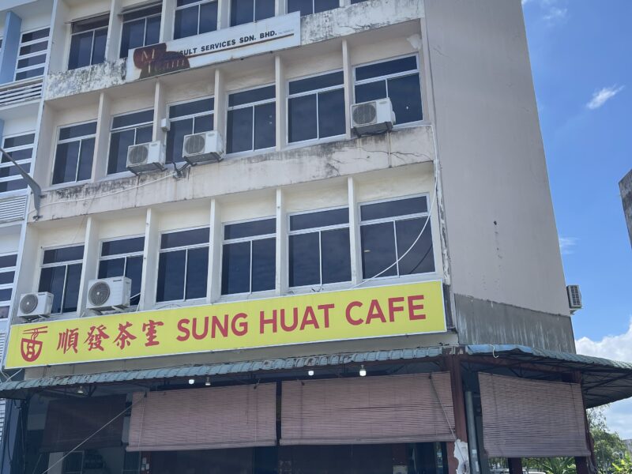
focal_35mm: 25
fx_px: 456
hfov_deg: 69.4
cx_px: 316
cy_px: 237
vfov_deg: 54.9
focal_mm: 5.1
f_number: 1.6
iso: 32
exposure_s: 1/2012
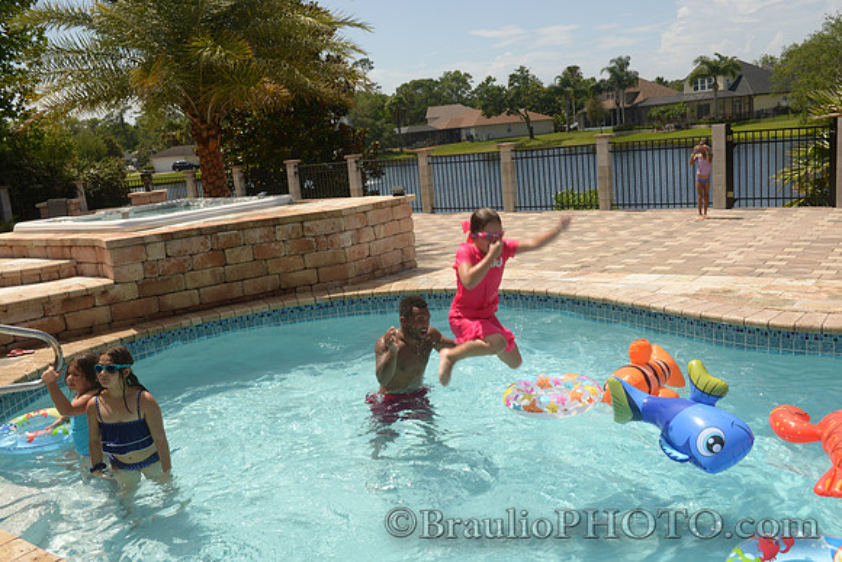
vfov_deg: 41.1
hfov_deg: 58.7
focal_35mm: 32
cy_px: 281
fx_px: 749
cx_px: 421
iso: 140
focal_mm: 32
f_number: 13
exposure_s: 1/160
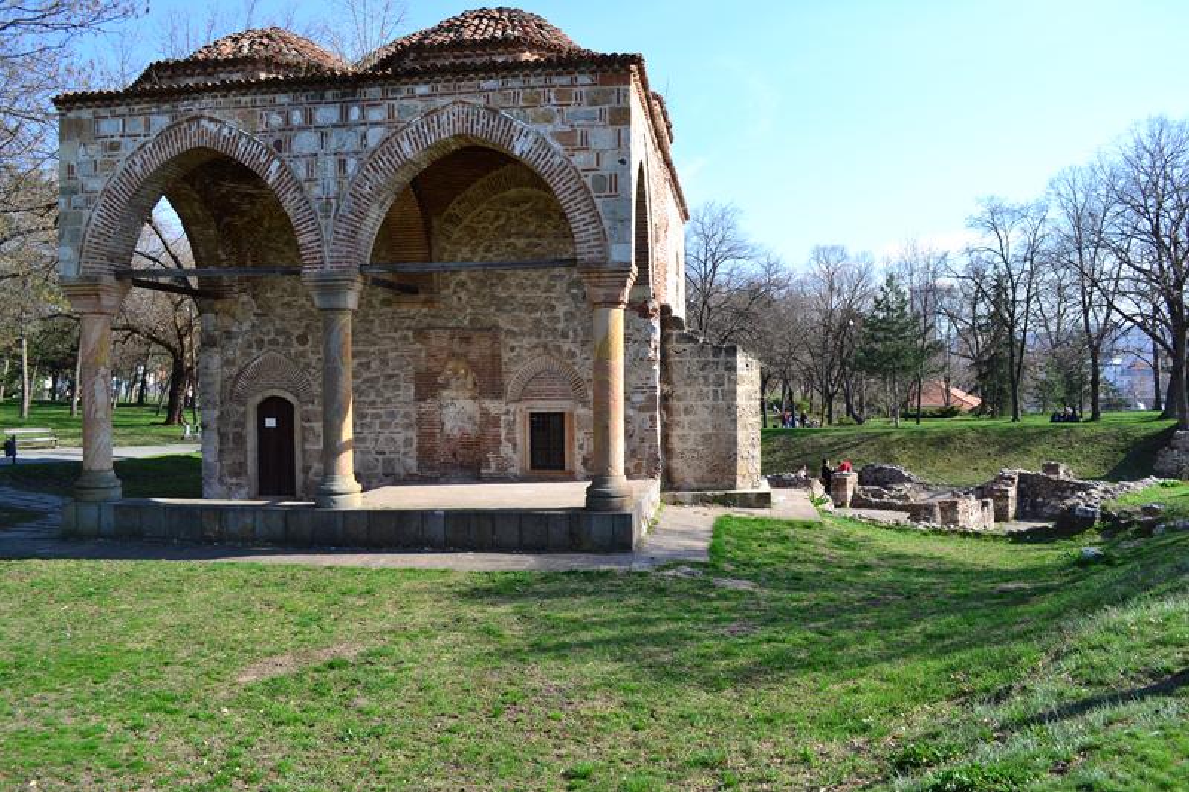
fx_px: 892
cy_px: 396
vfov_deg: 47.9
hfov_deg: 67.4
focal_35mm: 27
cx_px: 594
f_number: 5.6
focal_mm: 18
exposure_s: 1/400
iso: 200
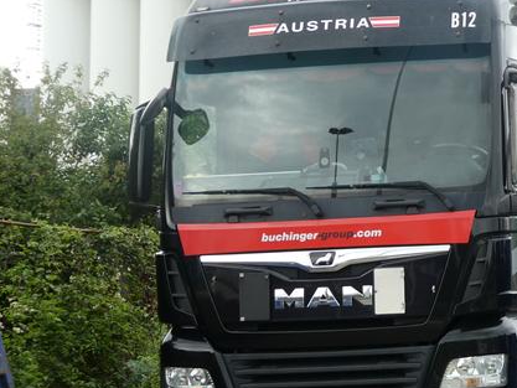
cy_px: 209
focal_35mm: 161
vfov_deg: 9.2
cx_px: 466
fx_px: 2405
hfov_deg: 12.2
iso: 100
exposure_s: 1/80
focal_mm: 15
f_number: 4.8
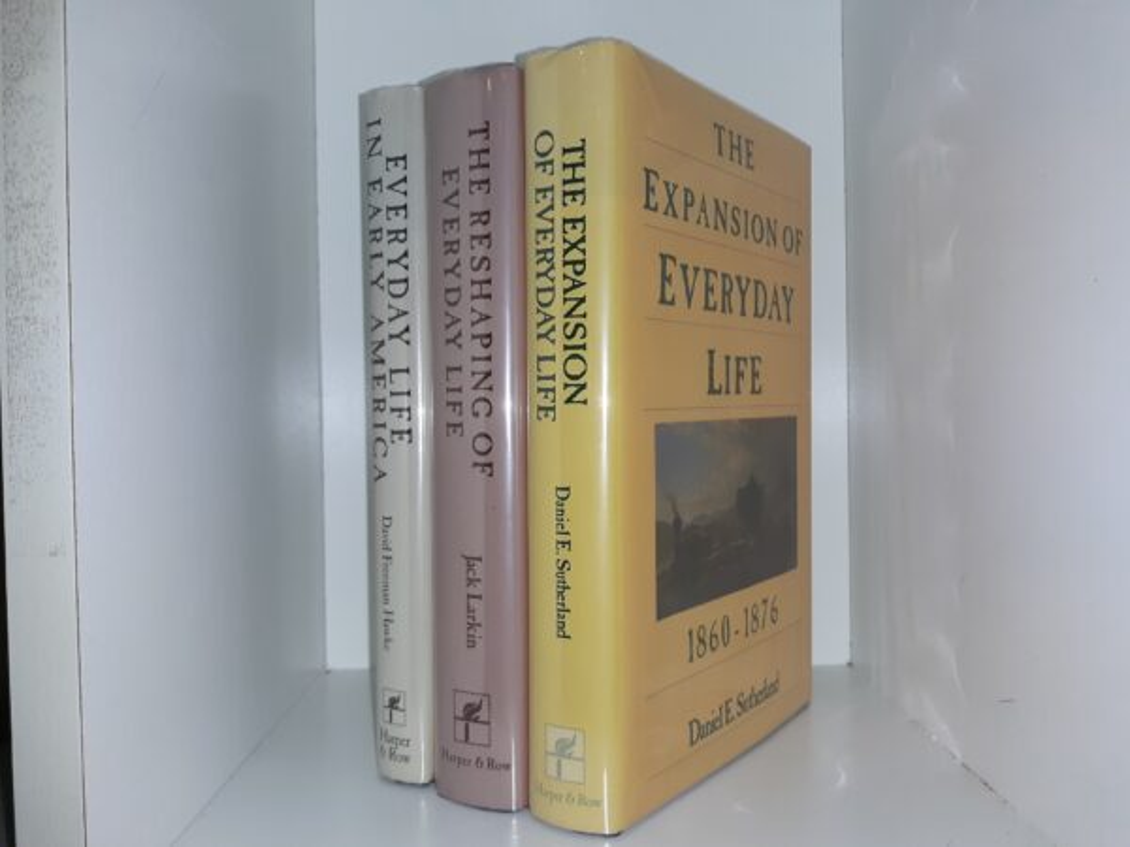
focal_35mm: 28
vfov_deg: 49.7
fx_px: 914
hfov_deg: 63.4
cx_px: 565
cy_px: 424
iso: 40
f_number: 1.7
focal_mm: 3.7
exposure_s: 1/136
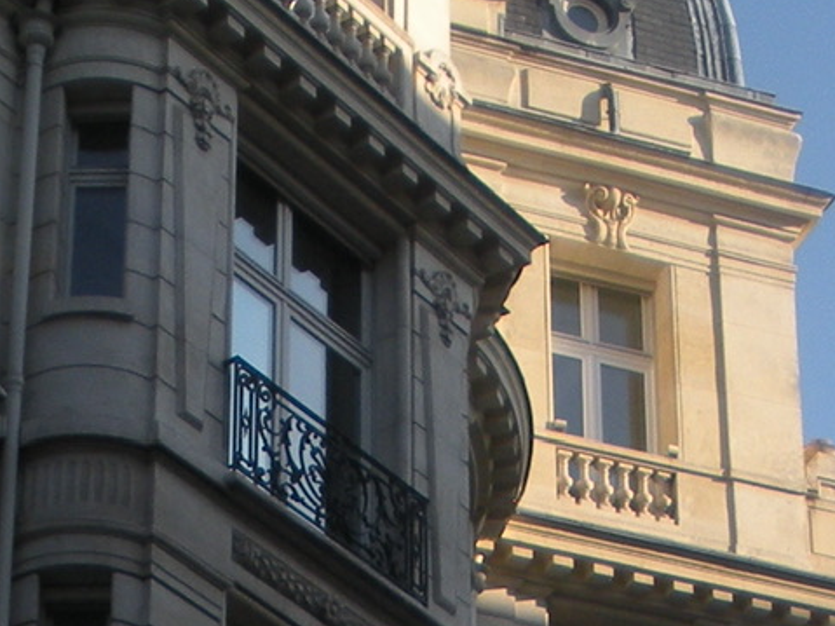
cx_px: 445
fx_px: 3714
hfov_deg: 12.8
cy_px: 1287
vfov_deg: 9.0
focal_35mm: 154
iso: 64
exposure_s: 1/381
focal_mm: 6.3
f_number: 3.5
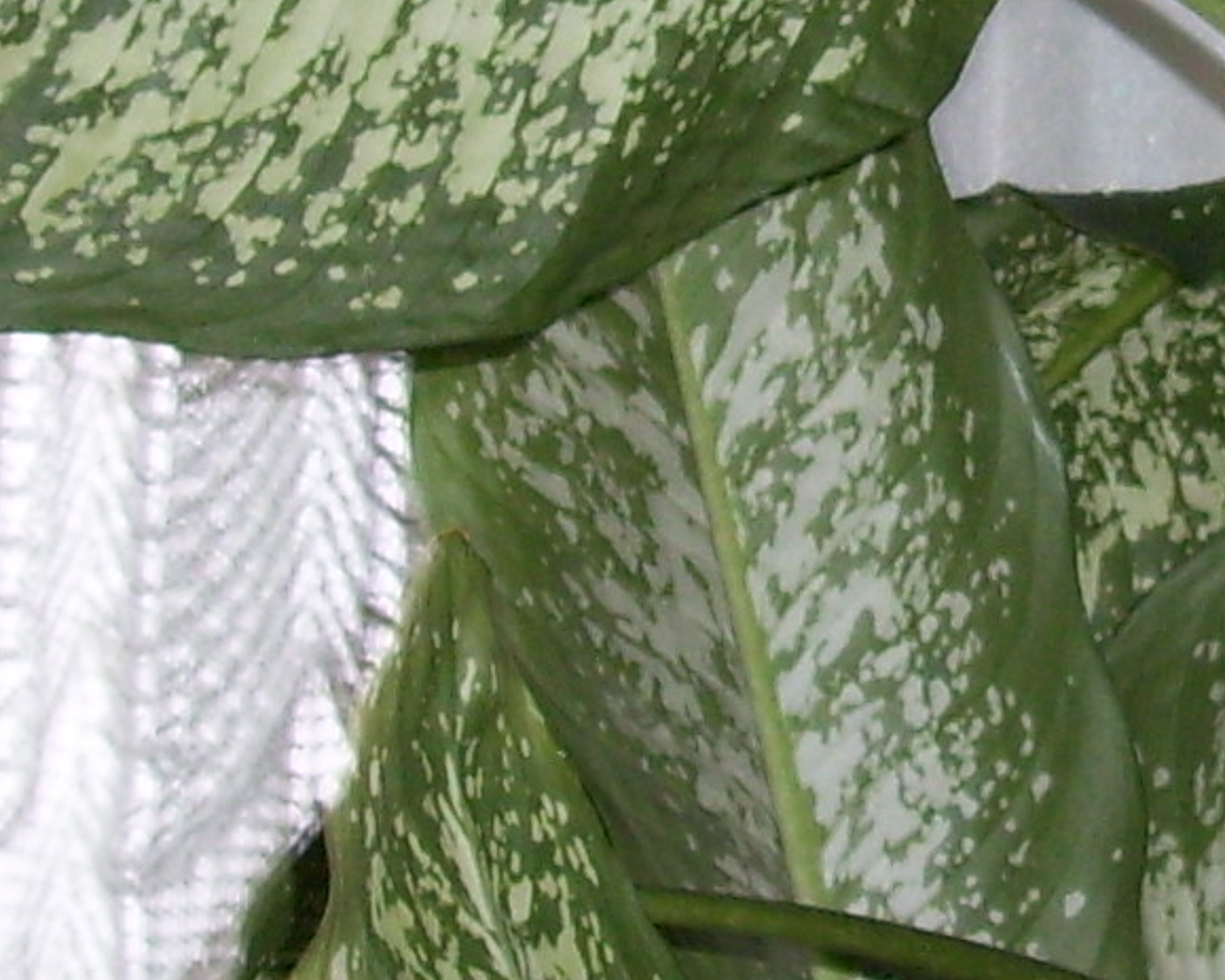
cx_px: 1547
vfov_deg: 8.2
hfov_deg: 10.0
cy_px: 436
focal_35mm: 189
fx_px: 6851
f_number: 2.9
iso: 80
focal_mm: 5.7
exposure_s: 1/40
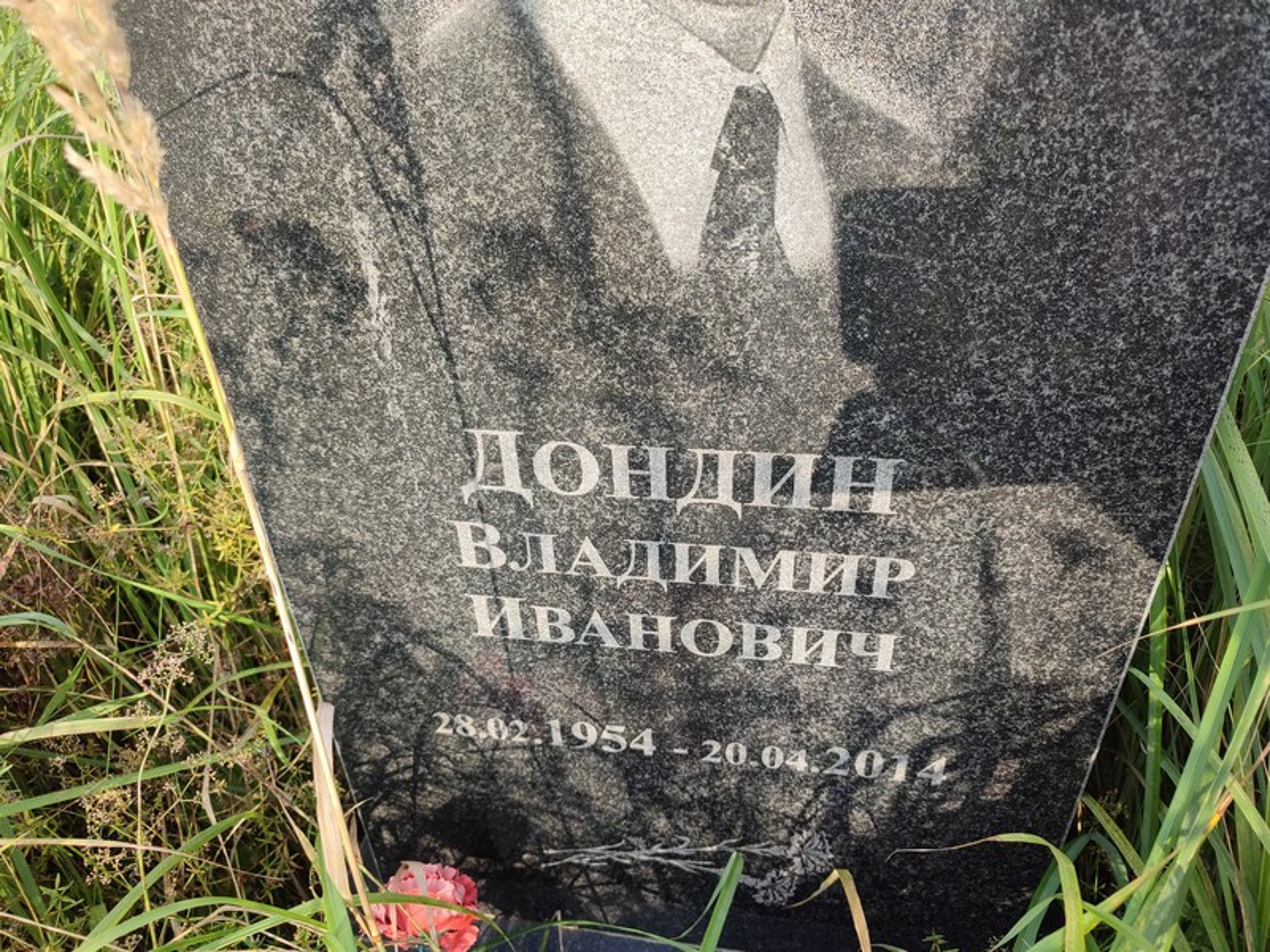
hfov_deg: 69.4
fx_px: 917
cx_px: 635
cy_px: 476
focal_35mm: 25
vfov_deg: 54.9
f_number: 1.9
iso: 50
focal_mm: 6.04
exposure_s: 1/162
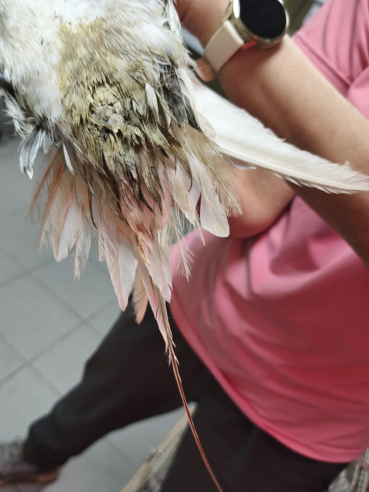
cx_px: 145
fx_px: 441
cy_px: 247
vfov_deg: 58.4
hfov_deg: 45.2
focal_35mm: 31
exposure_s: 1/60
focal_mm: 6.18
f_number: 1.65
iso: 250
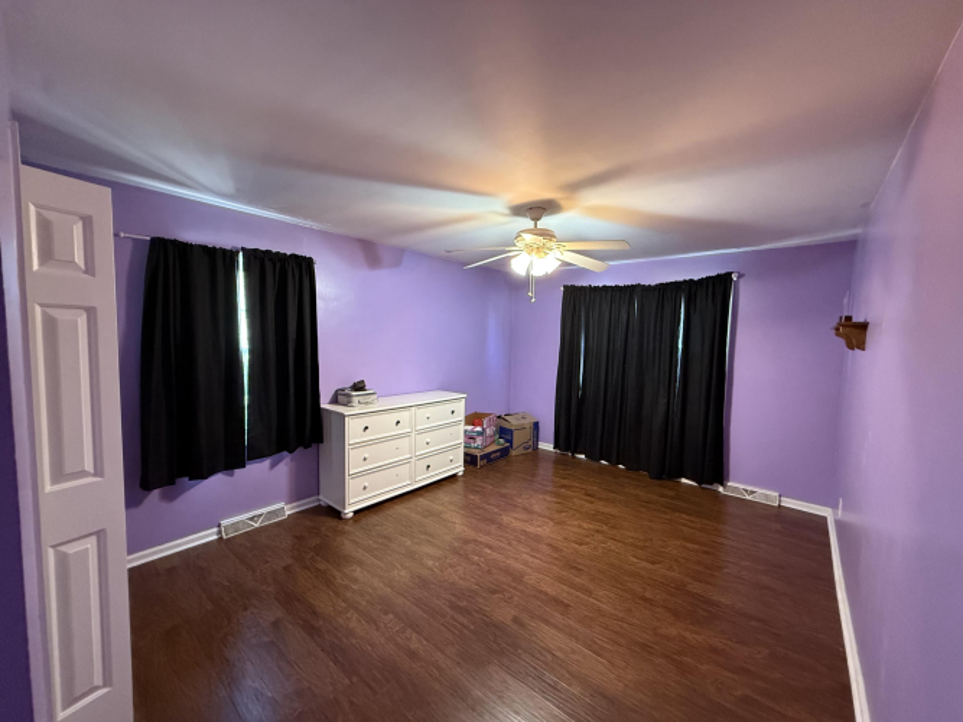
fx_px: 389
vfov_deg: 85.7
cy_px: 361
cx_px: 482
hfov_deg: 102.1
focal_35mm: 14
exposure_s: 1/60
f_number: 2.2
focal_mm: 2.22
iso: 640
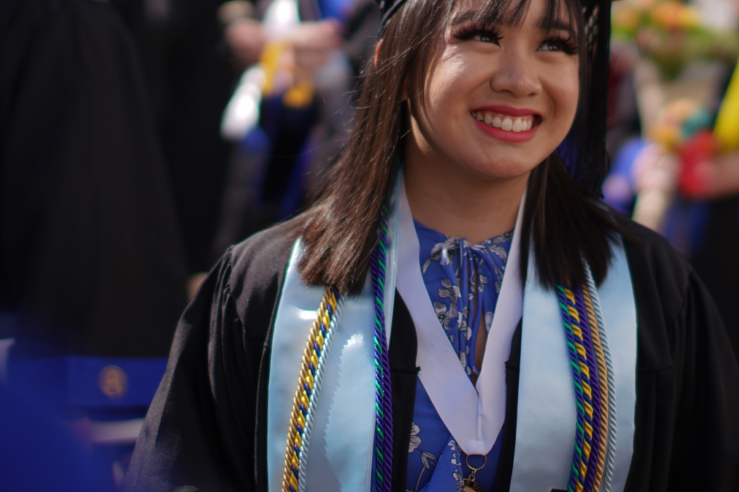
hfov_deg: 24.5
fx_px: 1703
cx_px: 405
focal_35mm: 83
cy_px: 175
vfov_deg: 16.4
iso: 50
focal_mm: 50
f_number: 1.4
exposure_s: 1/3200
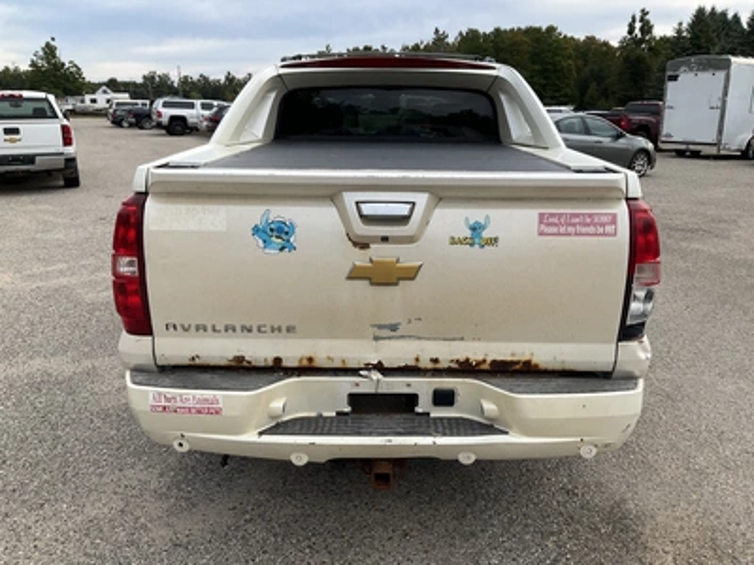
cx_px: 377
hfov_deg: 61.7
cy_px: 282
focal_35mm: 29
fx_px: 632
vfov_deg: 48.2
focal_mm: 3
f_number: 1.8
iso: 25
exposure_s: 1/642
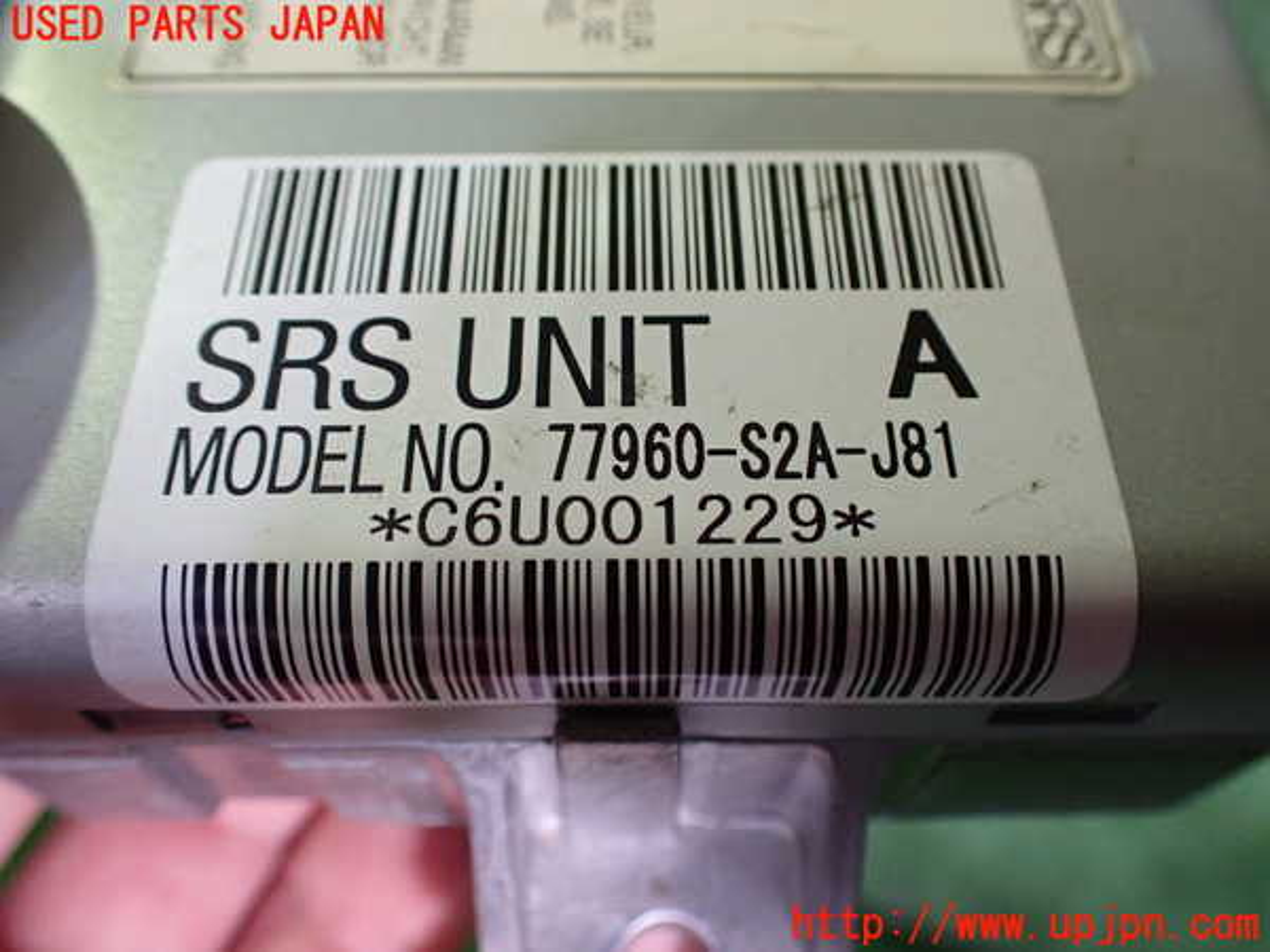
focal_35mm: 30
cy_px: 476
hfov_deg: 60.0
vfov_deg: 46.8
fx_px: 1101
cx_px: 635
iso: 800
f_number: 2.3
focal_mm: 5.4
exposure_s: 1/80
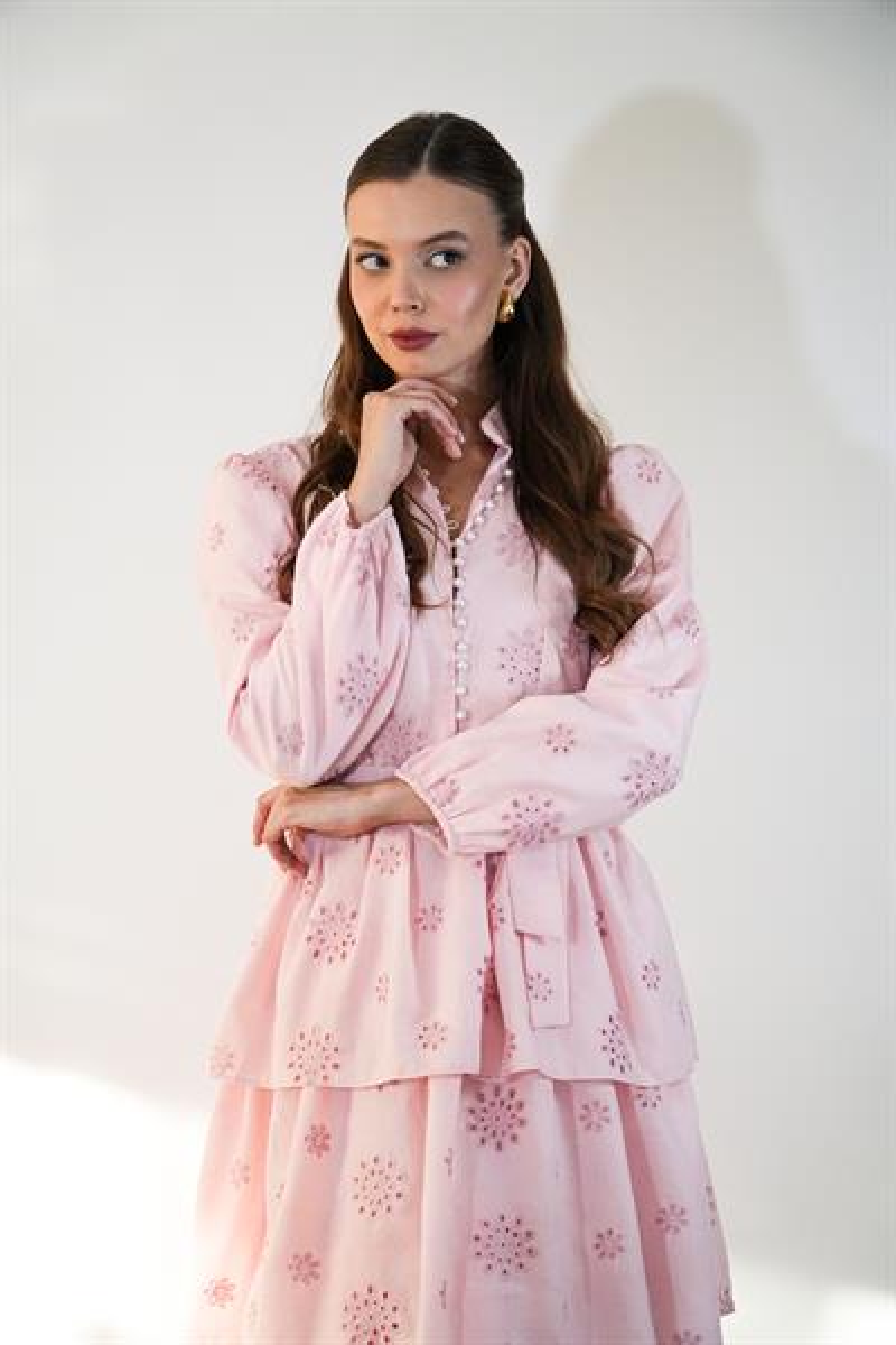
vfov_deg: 28.6
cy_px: 672
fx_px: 2632
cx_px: 448
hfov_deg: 19.3
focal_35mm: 70
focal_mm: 47
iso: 3200
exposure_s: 1/1000
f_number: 4
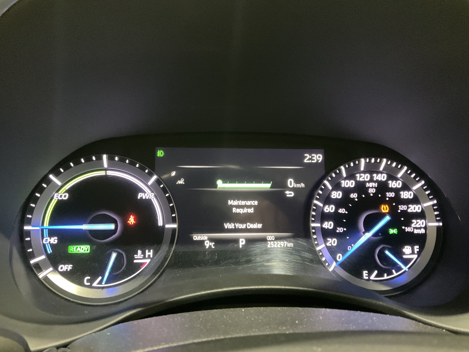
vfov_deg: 48.2
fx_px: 393
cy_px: 176
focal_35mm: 29
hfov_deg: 61.7
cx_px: 234
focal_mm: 3
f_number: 1.8
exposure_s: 1/24
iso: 500
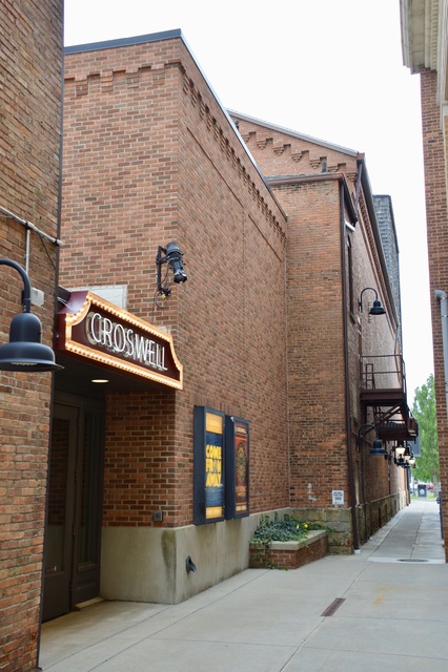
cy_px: 336
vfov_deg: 49.6
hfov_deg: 34.2
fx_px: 729
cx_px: 224
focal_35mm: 39
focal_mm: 26
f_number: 5.6
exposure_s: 1/125
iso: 250
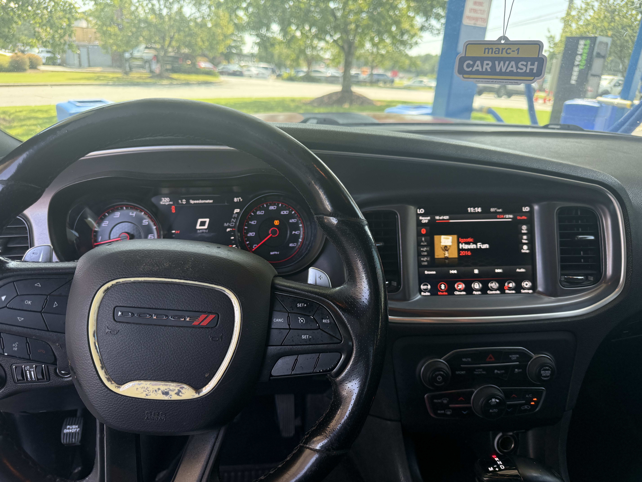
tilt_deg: -20.6
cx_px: 321
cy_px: 241
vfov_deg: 56.8
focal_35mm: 24
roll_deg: -4.0
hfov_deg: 71.6
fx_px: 445
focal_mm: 6.76
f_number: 1.78
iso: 160
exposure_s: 1/234
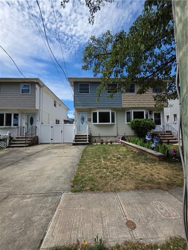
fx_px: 94
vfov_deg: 106.2
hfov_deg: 89.9
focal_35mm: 13
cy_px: 125
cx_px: 94
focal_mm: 2.2
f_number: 1.9
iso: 40
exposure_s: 1/2308
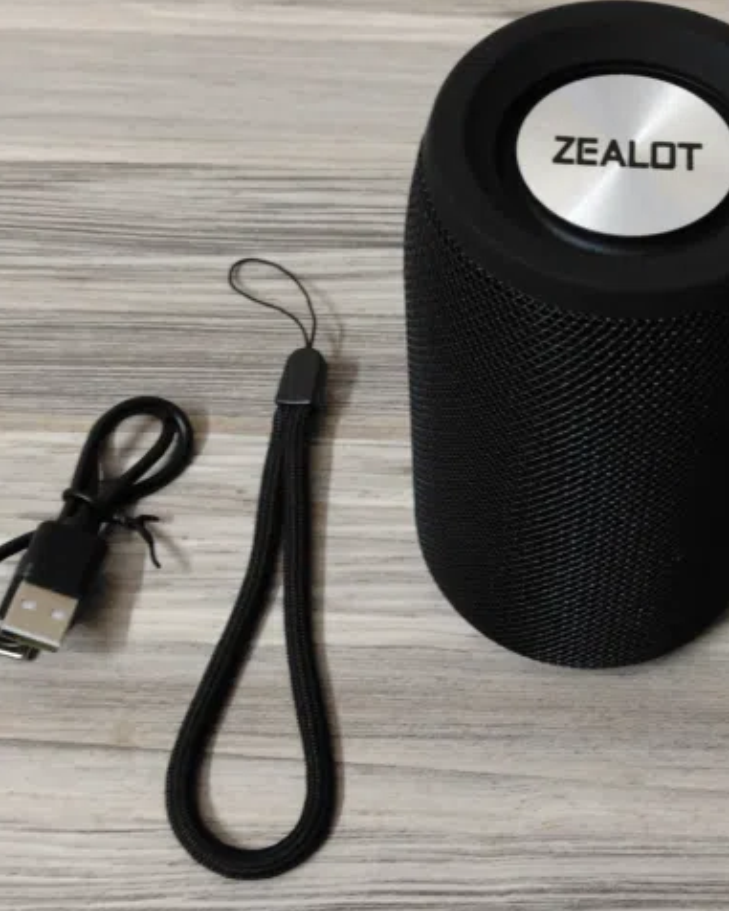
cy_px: 456
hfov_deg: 25.5
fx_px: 1591
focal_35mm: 59
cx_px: 557
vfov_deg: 32.0
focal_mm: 4.05
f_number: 1.8
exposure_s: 1/15
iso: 500
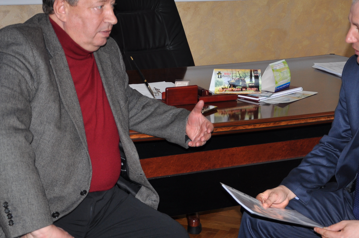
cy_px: 44
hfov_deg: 24.9
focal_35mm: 81
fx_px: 807
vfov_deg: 16.7
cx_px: 243
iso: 200
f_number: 4.2
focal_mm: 30
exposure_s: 1/60
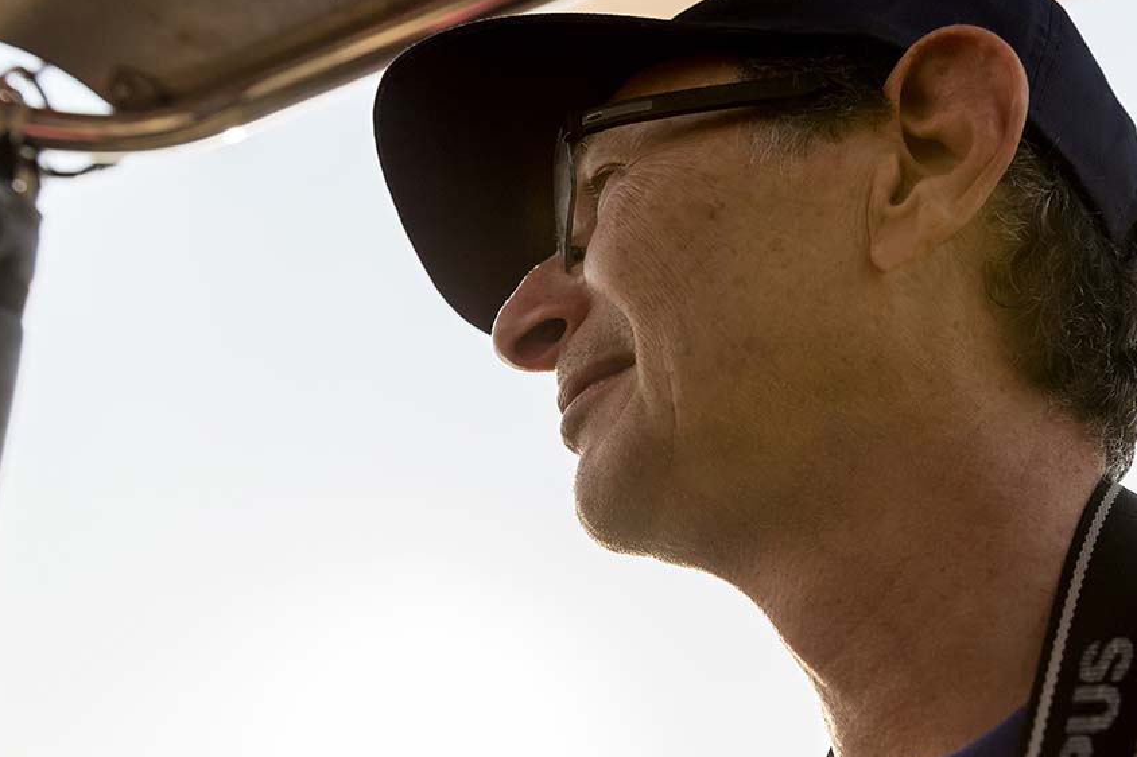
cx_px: 523
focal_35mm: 33
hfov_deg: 57.2
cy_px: 422
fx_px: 1042
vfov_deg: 39.9
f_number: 5
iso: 1250
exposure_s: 1/8000
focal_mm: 29
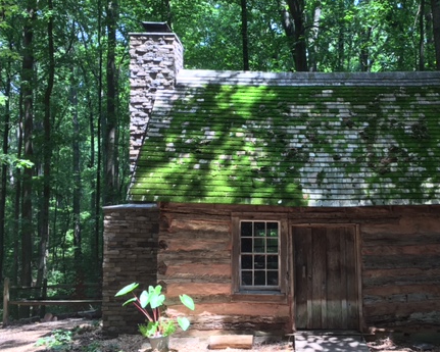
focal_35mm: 42
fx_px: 547
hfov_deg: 43.2
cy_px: 181
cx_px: 294
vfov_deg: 35.7
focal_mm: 4.15
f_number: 2.2
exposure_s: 1/120
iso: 32
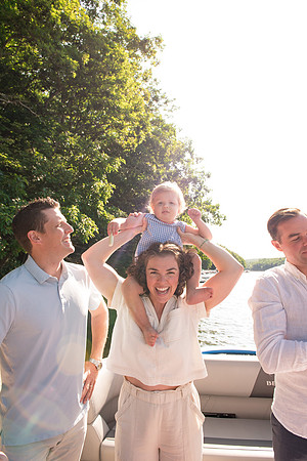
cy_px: 230
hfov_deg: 53.1
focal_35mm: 24
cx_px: 154
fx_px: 307
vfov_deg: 73.7
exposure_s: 1/250
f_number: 9
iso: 400
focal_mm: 24
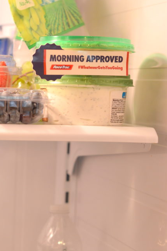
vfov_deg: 17.2
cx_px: 36
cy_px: 144
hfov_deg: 11.5
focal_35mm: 119
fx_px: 829
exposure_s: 1/60
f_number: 4
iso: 400
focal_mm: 50
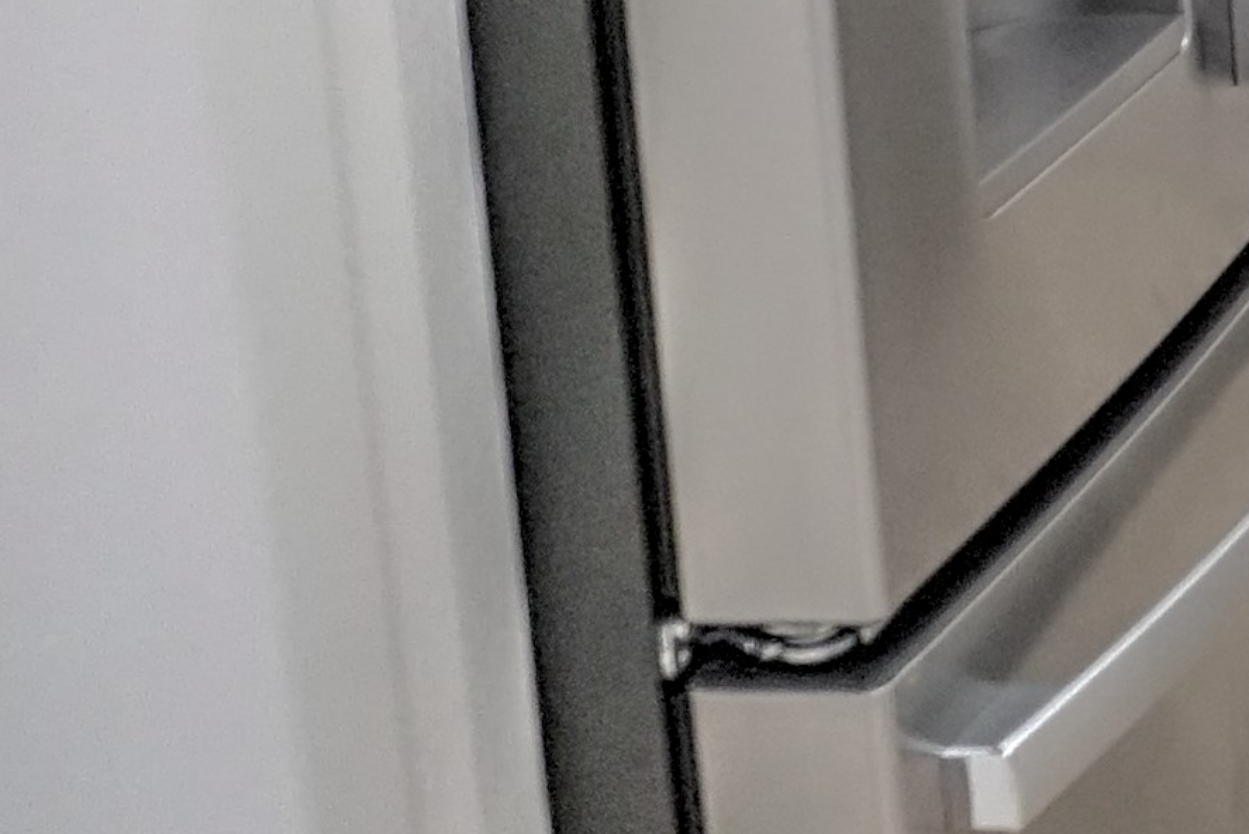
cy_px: -450
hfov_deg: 16.8
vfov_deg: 13.5
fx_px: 3297
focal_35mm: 95
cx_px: 2411
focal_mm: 20
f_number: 2.8
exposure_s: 1/800
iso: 2500
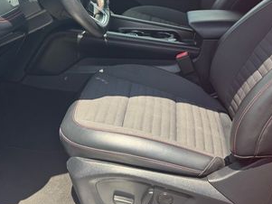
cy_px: 41
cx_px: 138
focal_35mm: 51
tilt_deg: -21.4
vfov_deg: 28.0
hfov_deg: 37.5
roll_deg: -1.5
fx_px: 401
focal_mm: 6.76
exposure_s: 1/553
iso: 80
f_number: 1.78
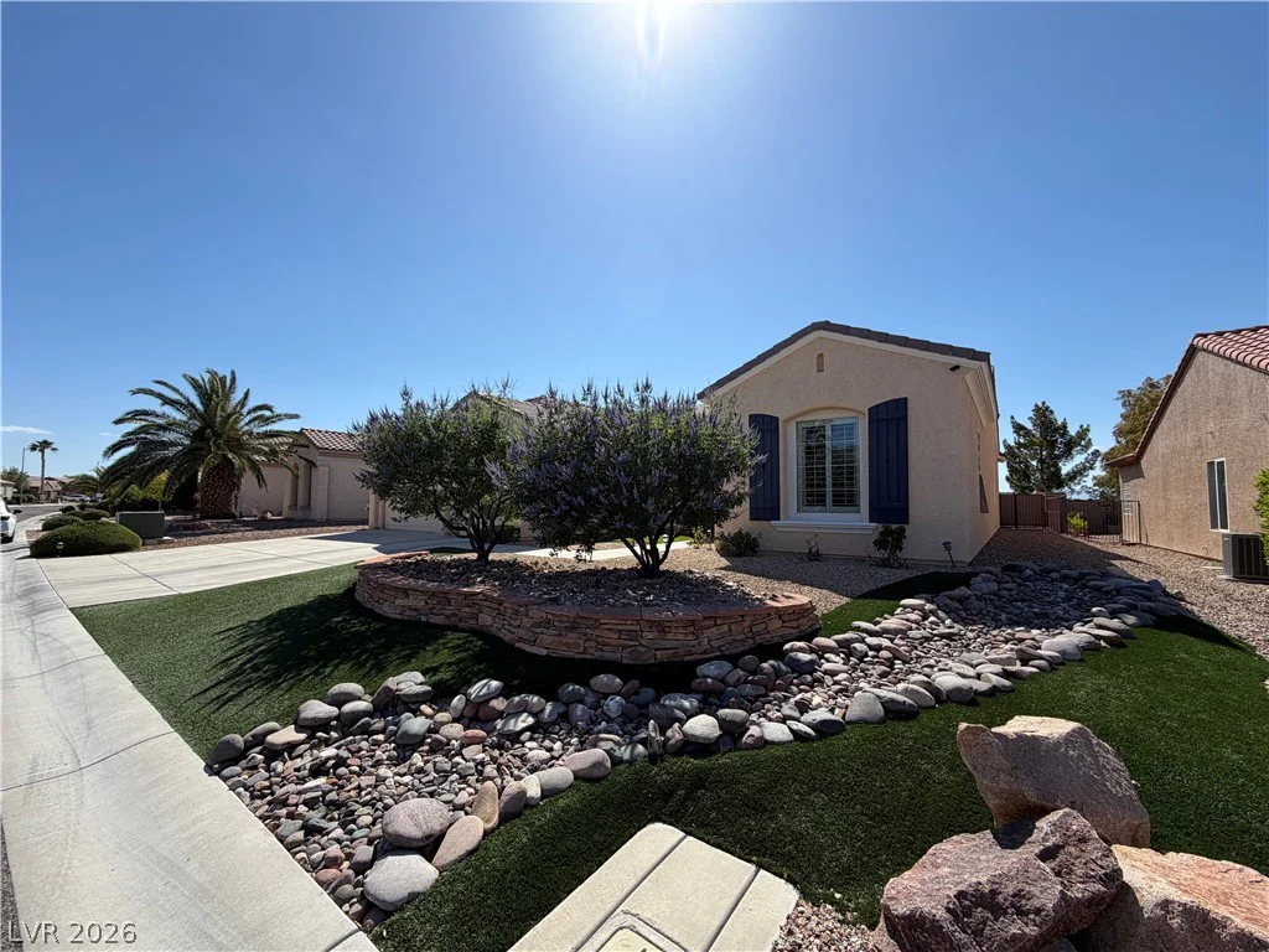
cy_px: 476
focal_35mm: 14
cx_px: 634
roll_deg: -0.1
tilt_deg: +4.2
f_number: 2.2
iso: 20
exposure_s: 1/1050
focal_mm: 2.22
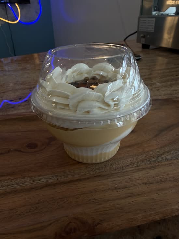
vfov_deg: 71.6
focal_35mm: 24
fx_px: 165
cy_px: 120
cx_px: 90
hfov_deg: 56.8
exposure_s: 1/120
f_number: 2.2
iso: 50
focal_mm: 2.22
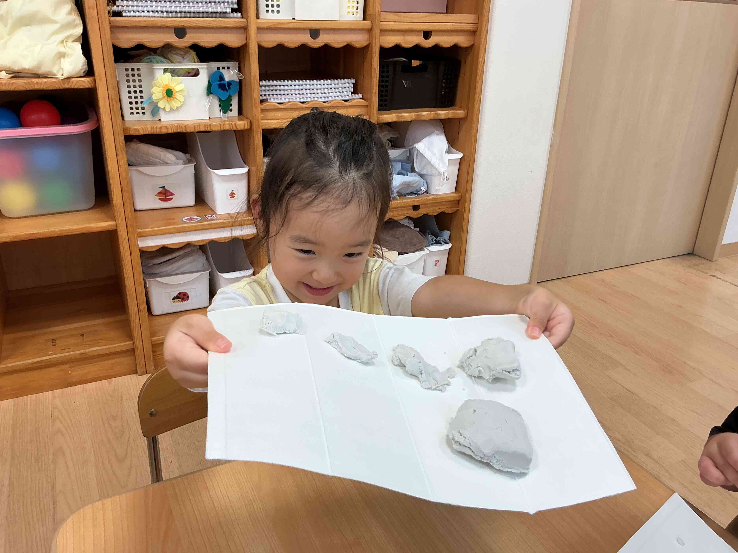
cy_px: 276
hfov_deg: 61.7
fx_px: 618
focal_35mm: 29
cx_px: 369
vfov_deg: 48.2
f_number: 1.8
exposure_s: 1/120
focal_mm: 3
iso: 25
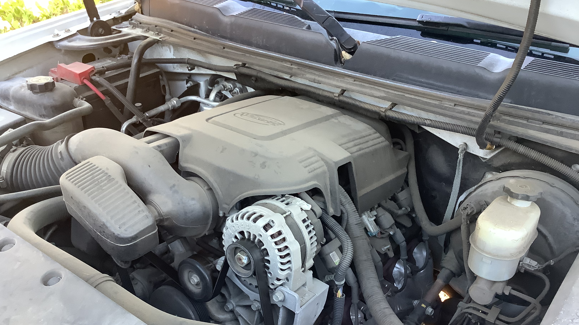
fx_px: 522
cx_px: 288
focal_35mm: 34
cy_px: 197
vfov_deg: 34.5
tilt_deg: -28.6
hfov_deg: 58.0
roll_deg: +0.8
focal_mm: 3.3
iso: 160
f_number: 2.4
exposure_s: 1/60
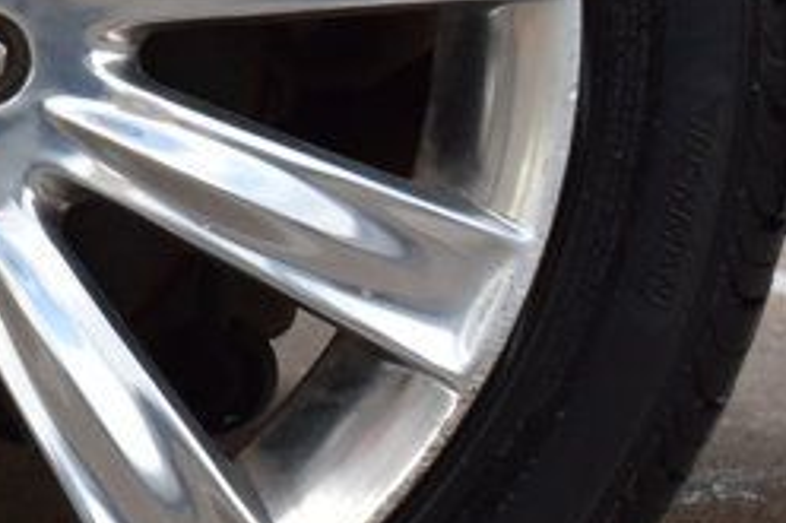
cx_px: -247
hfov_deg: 6.0
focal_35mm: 340
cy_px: -130
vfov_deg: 4.0
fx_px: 7419
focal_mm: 55
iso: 400
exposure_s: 1/50
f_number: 8
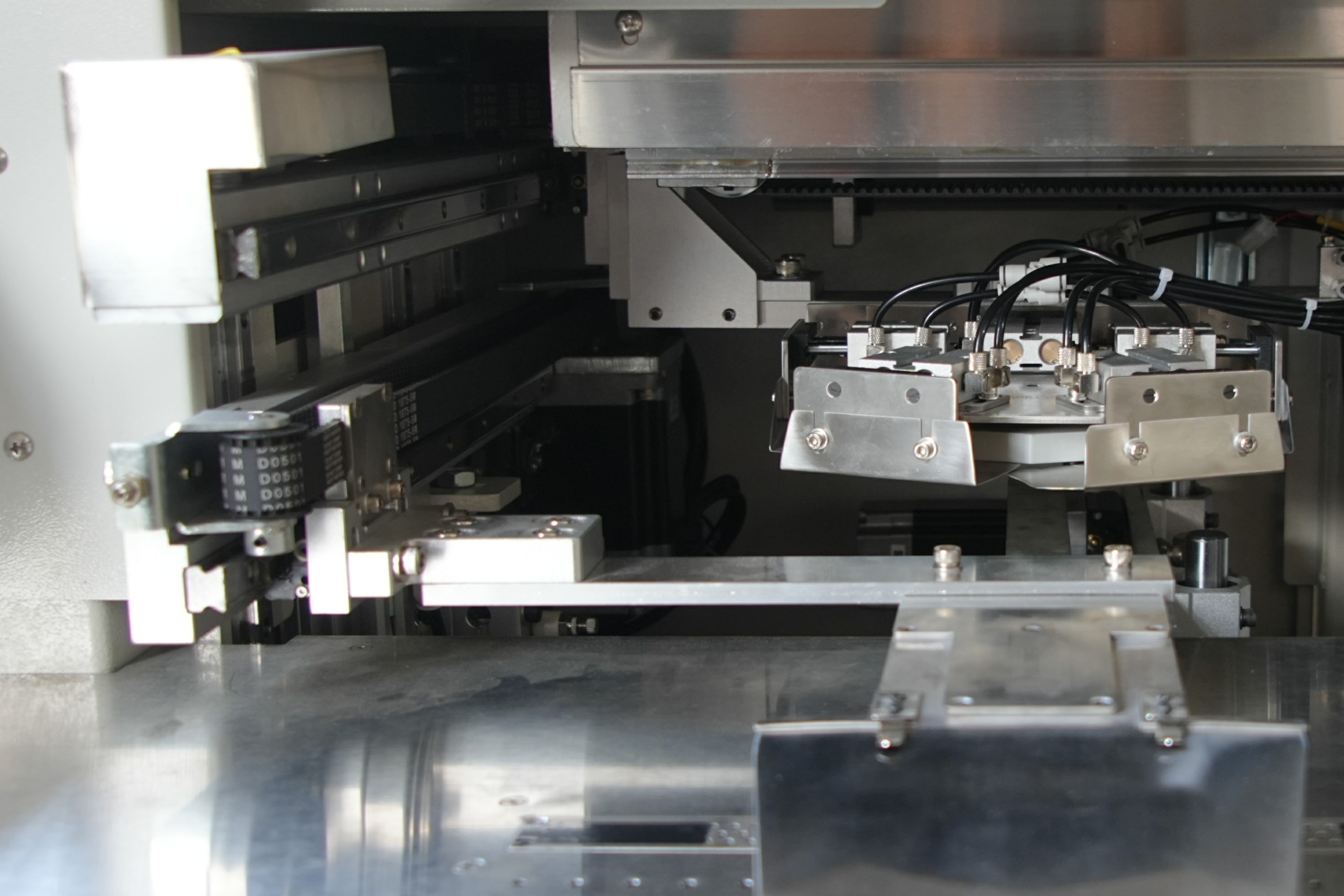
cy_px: 463
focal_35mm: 56
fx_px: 2091
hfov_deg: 35.0
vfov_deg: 24.2
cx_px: 989
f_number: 4
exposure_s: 1/50
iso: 640
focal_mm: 24
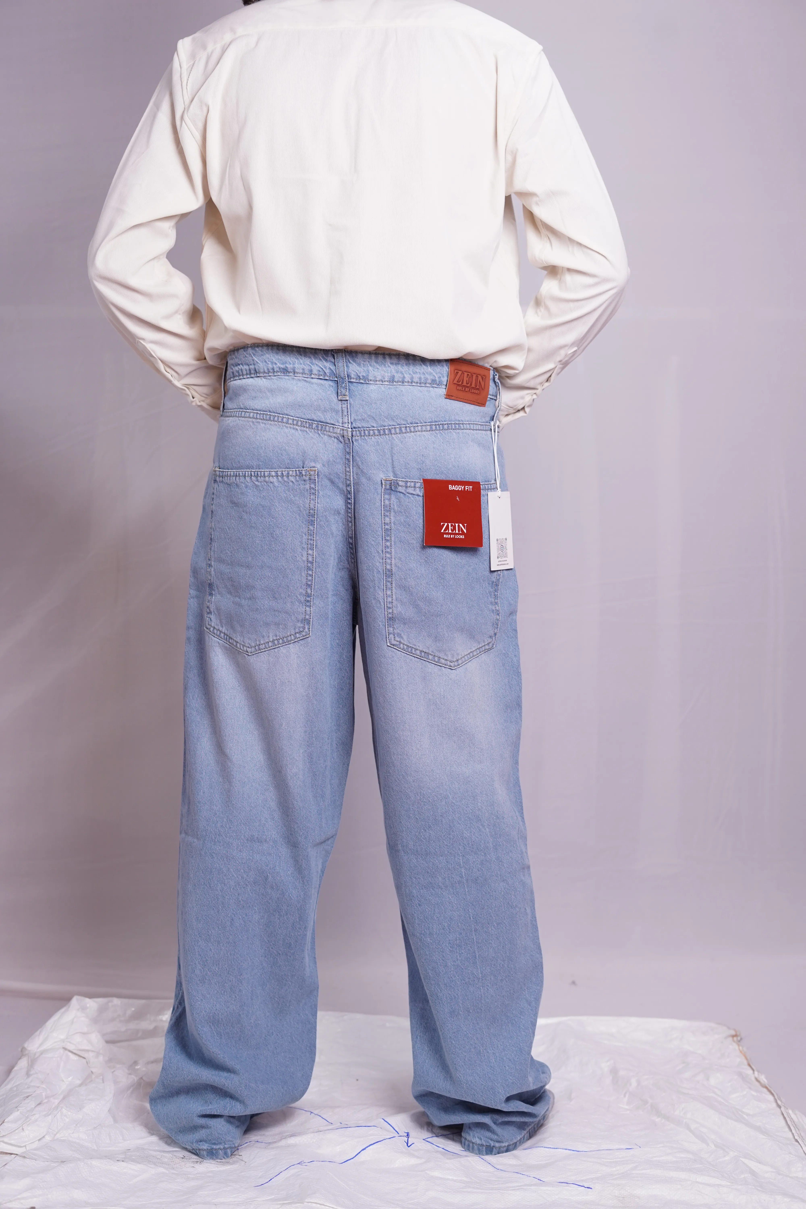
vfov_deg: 39.6
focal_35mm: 50
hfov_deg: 27.0
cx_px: 403
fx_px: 1679
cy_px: 604
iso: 640
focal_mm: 50
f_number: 3.5
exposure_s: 1/100
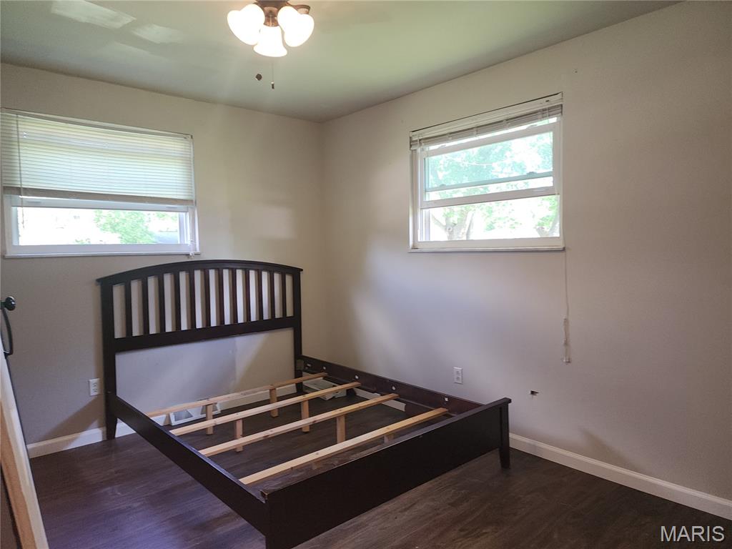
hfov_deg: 73.9
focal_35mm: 23
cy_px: 274
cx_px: 366
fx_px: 486
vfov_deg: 58.9
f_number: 1.8
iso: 100
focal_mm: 6.4
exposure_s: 1/60
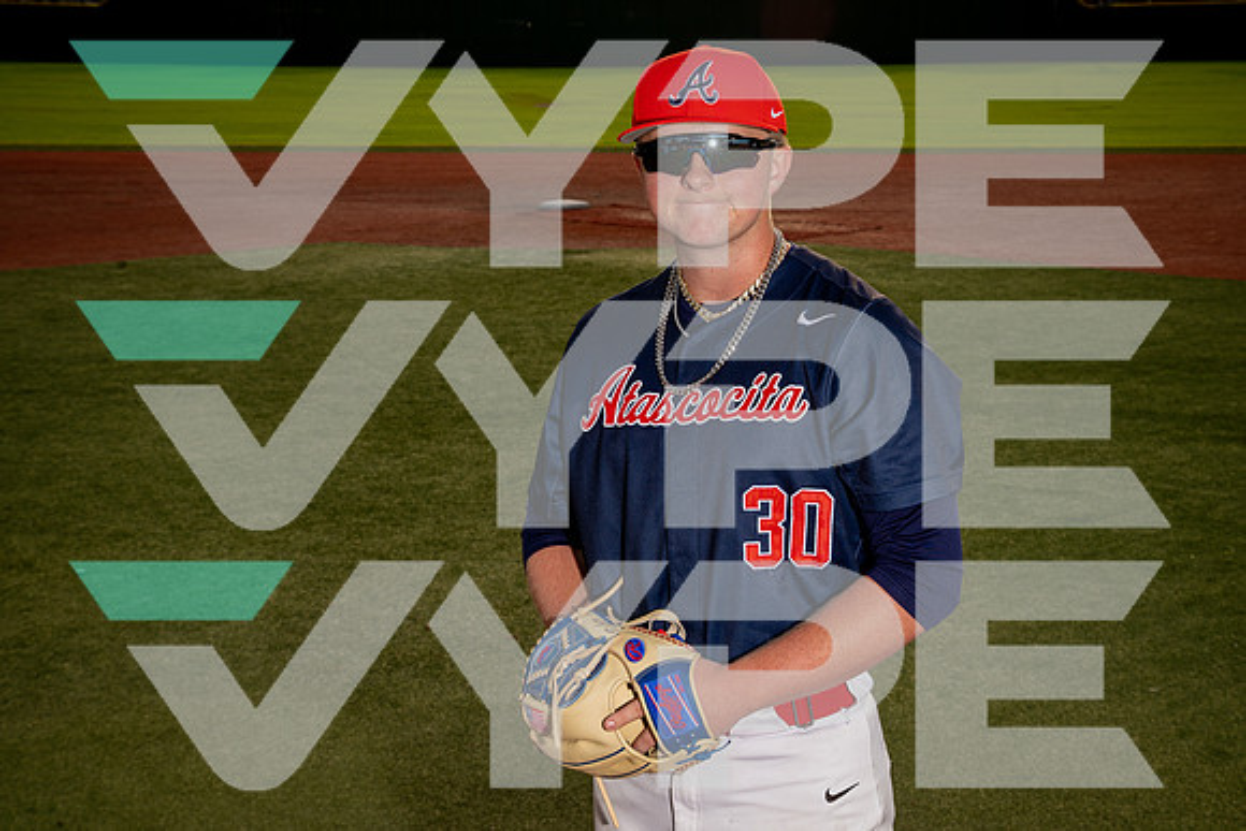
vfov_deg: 21.3
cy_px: 416
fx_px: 2216
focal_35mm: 64
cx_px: 623
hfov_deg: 31.4
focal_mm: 64
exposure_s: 1/250
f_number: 11
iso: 250
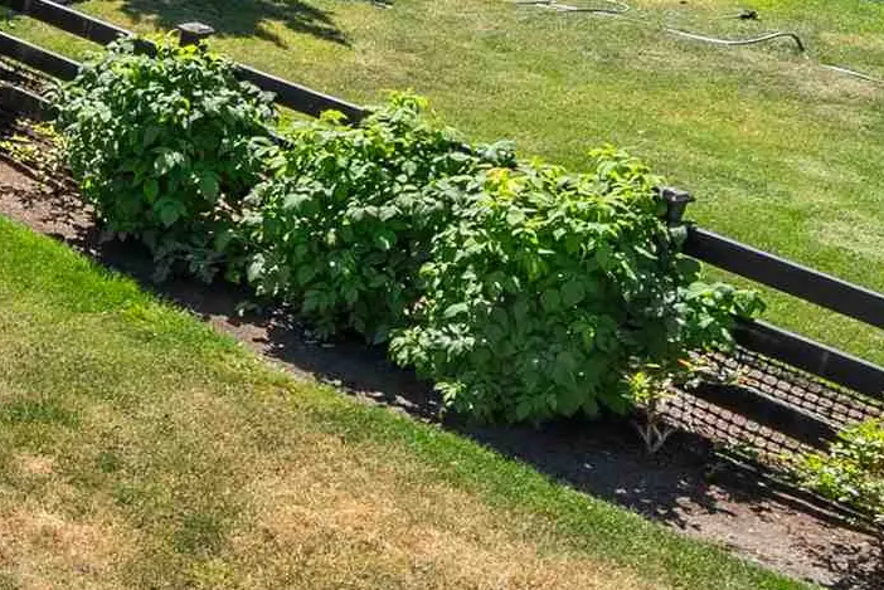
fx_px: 1720
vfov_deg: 19.1
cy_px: 32
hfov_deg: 18.7
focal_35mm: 70
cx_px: -874
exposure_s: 1/100
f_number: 10
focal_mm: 16
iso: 100
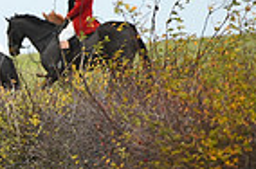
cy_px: 182
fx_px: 5797
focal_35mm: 817
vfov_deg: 1.7
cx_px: -247
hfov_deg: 2.5
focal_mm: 200
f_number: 5
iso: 2200
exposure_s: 1/1000
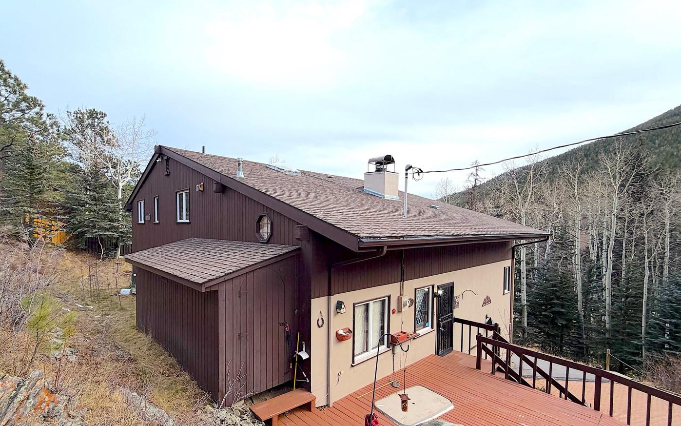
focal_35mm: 17
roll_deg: -0.4
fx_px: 315
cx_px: 311
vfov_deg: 67.8
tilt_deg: -1.4
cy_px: 236
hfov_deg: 94.1
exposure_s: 1/540
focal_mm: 2.22
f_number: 2.2
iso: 40
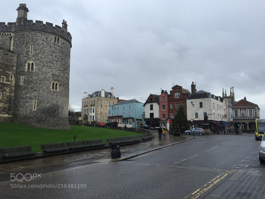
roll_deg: -1.1
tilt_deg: +7.9
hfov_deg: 61.7
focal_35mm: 29
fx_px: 222
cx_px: 132
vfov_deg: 48.2
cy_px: 100
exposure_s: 1/520
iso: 32
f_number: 2.2
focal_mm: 4.15
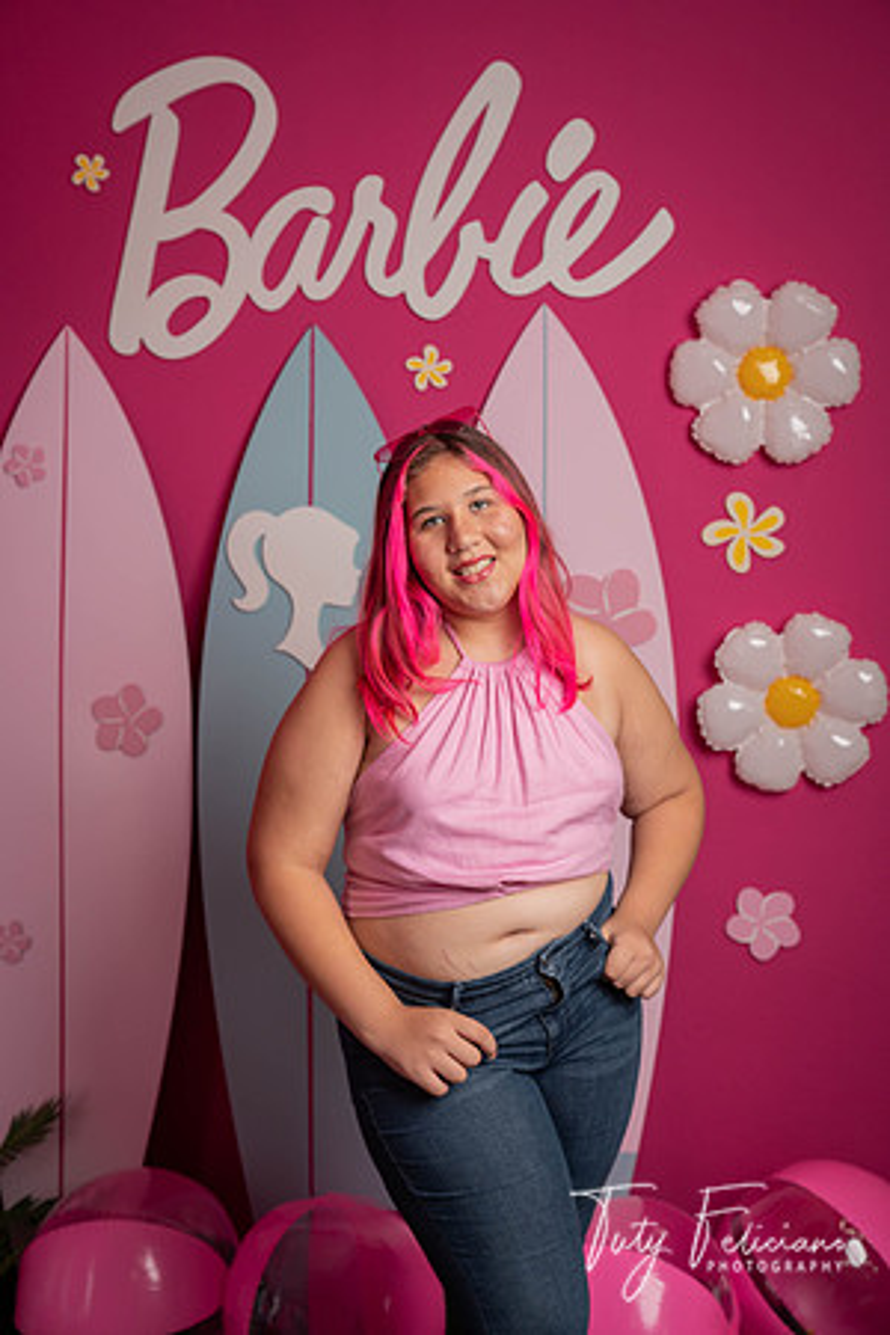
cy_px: 668
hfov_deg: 28.1
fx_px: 1780
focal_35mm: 48
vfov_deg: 41.1
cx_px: 445
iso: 200
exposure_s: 1/100
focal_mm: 48
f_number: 4.5
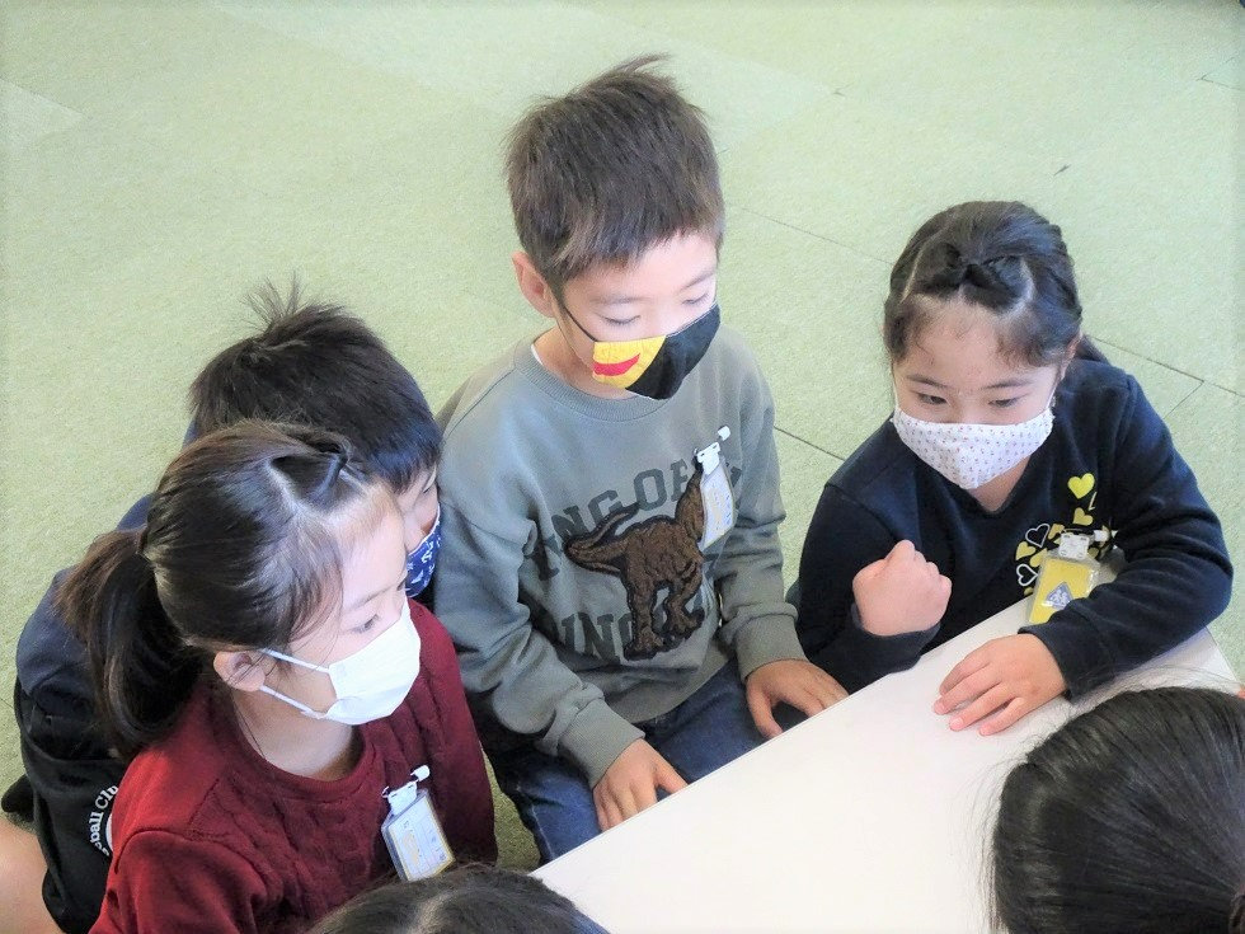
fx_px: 1726
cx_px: 622
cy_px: 467
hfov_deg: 39.7
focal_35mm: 48
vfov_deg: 30.3
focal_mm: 8.18
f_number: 4.5
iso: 1250
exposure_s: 1/80
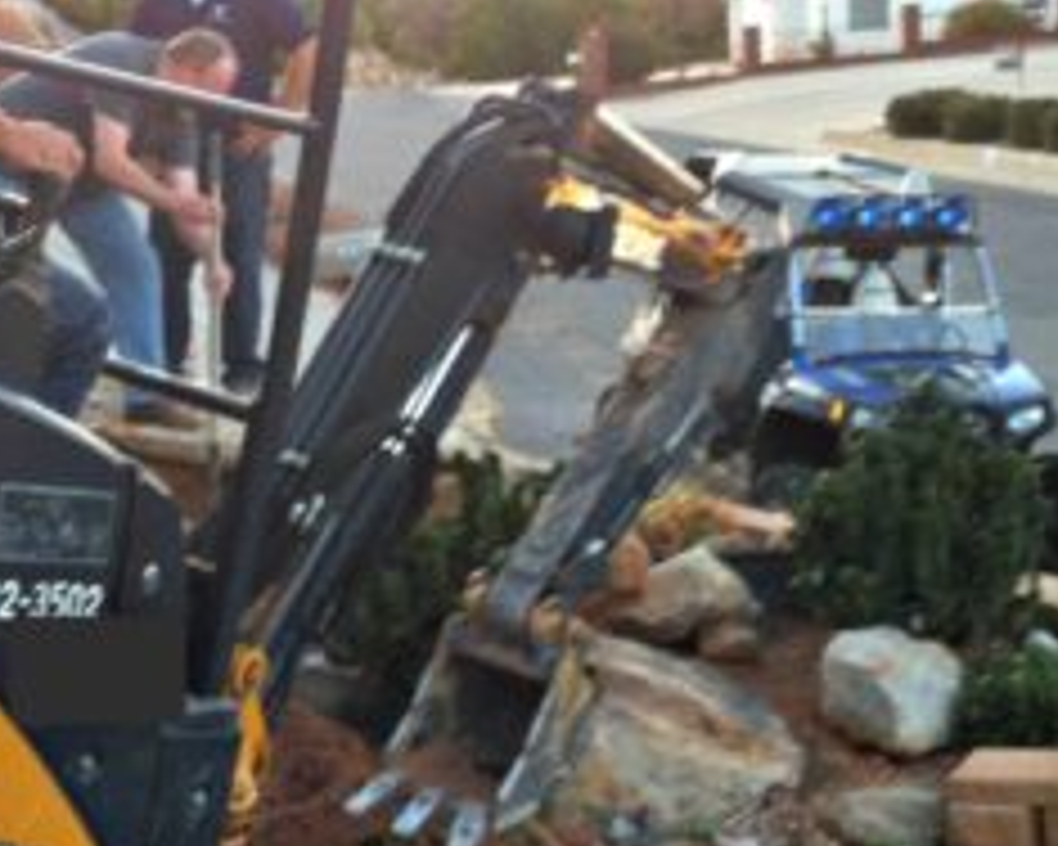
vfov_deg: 17.5
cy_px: 644
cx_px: 414
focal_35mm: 87
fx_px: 2724
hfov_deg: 21.9
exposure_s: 1/17
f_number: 2.8
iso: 80
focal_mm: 3.85
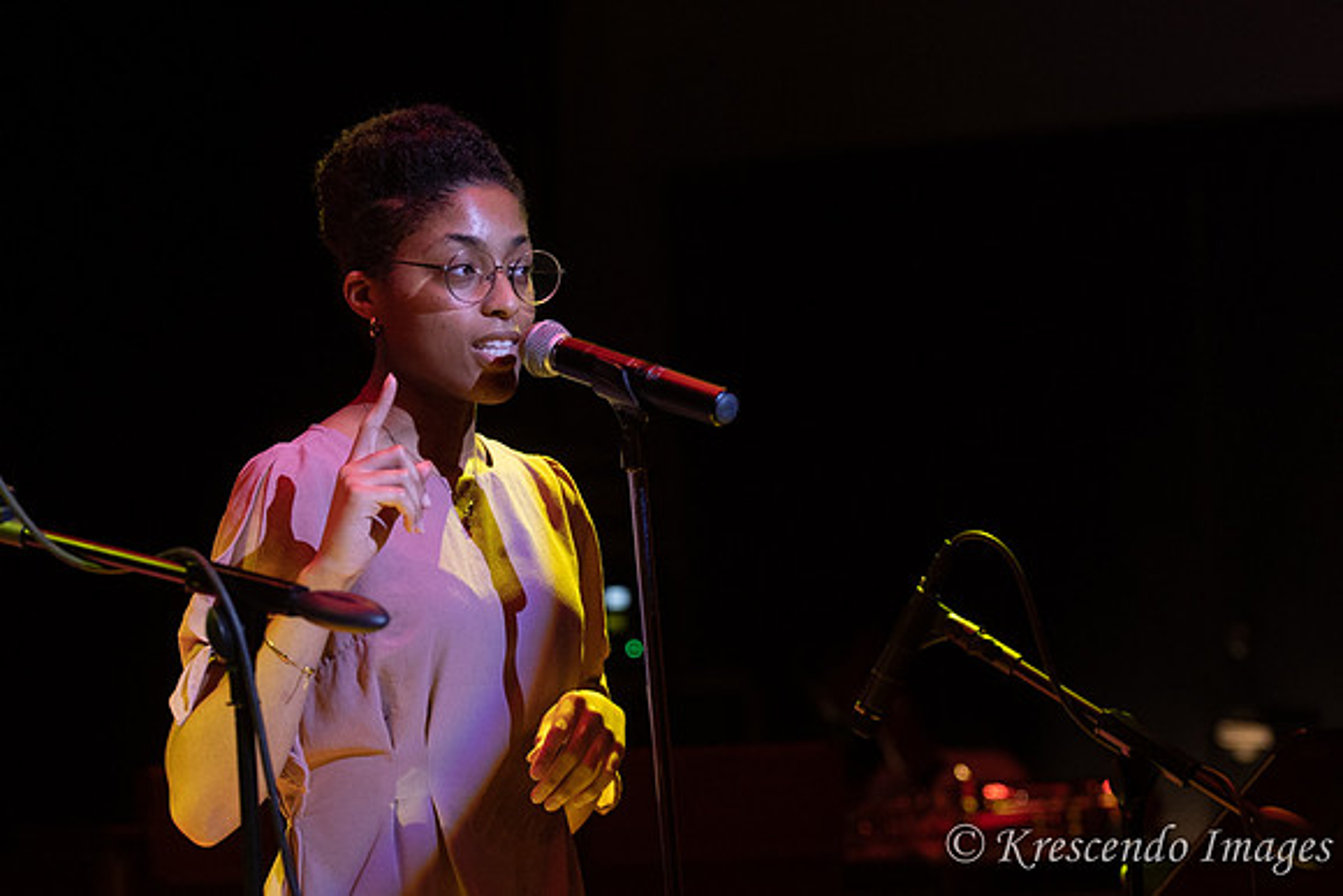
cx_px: 722
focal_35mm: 156
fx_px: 5828
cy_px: 489
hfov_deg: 13.1
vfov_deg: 8.8
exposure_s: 1/200
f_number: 2.8
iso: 1600
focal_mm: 95
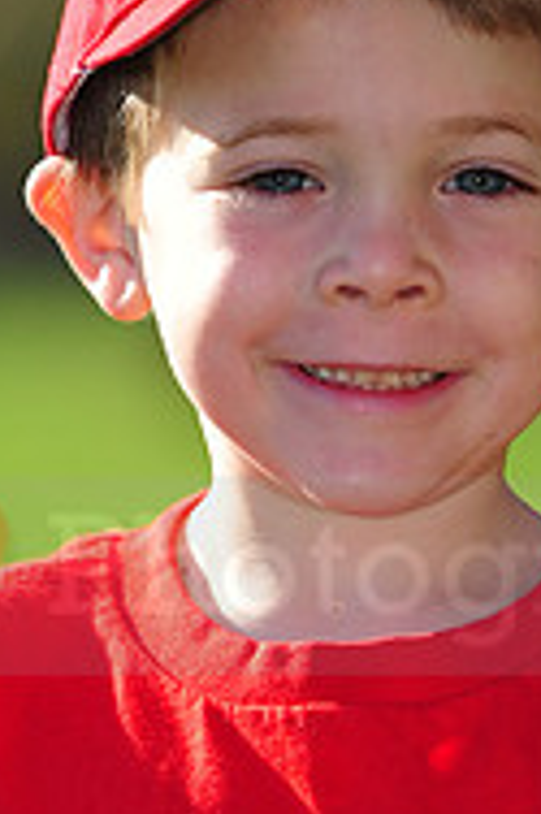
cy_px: 537
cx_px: 364
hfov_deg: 2.7
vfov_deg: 4.1
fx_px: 11494
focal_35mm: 509
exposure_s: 1/1000
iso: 200
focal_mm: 165
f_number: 4.5
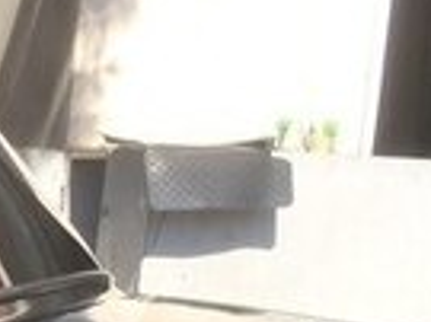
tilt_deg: -12.3
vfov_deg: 10.0
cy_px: 518
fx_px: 1766
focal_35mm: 142
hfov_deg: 12.3
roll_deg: -1.4
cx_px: -437
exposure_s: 1/733
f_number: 2.2
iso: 32
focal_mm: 4.15
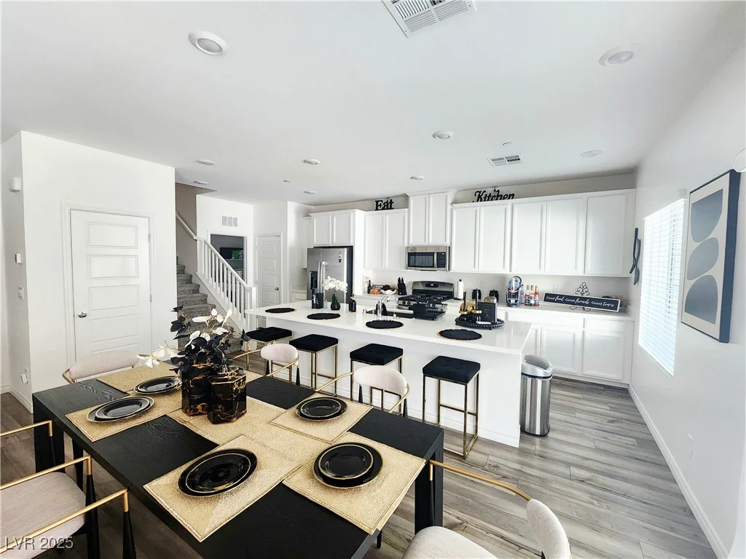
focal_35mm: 13
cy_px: 280
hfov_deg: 106.2
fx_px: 280
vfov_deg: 89.9
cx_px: 373
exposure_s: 1/60.2
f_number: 2.2
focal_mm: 2.2
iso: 320
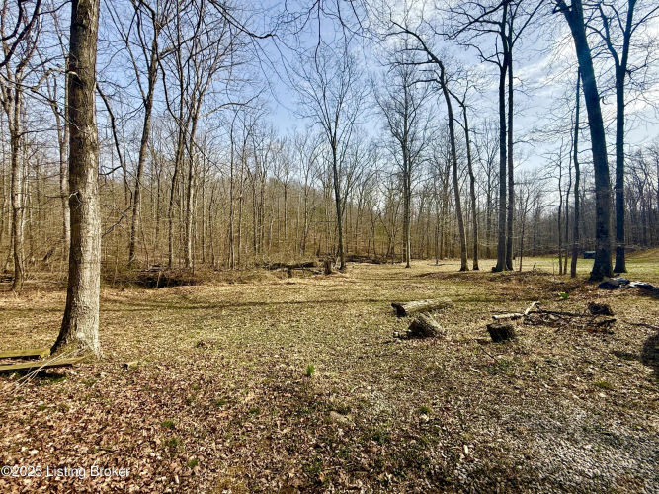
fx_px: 266
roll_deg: +0.3
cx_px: 330
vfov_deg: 85.7
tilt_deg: +1.2
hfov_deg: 102.1
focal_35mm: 14
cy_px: 247
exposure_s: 1/1125
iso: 50
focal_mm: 2.22
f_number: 2.2
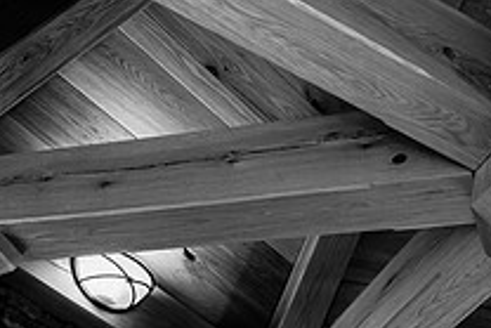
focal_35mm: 67
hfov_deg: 27.9
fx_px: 914
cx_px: 512
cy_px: 336
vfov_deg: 19.7
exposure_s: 1/250
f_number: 4.5
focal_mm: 24
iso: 800
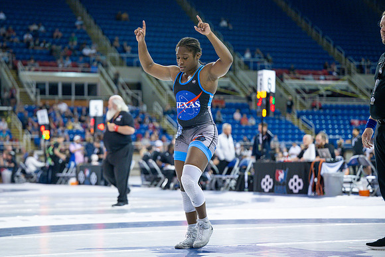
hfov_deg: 21.3
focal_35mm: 96
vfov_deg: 14.3
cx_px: 164
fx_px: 1023
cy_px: 140
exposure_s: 1/800
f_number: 2.8
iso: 3200
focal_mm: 83
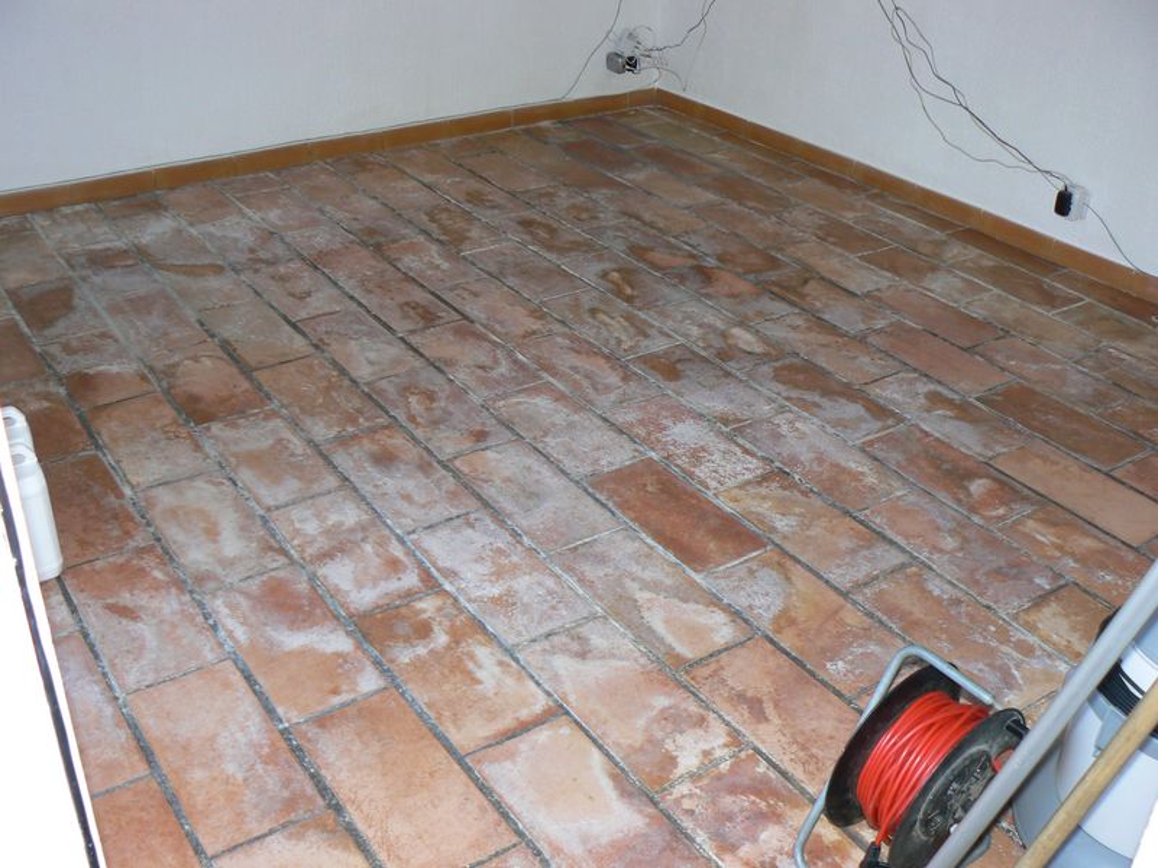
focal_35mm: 36
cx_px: 579
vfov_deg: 39.7
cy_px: 434
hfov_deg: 51.4
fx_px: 1204
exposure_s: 1/30
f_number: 2.8
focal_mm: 6
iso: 100
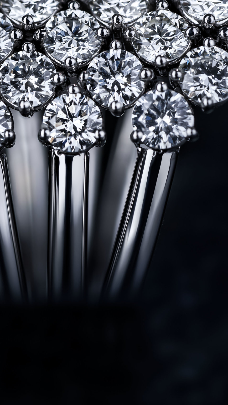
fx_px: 2235
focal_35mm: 208
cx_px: 39
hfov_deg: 5.8
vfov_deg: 10.3
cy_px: 71
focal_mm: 90
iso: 50
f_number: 11
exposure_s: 1/100
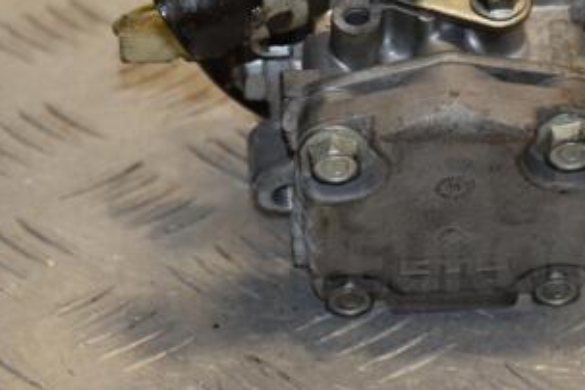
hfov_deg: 6.6
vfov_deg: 4.4
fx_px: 5069
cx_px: 313
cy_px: 6
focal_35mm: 312
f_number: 6.3
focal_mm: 105
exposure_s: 1/200
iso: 800
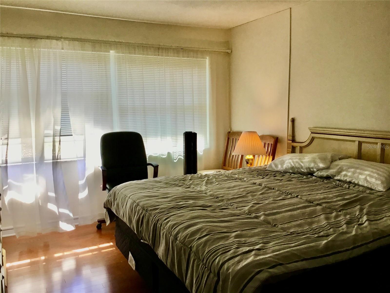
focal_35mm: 31
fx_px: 349
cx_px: 195
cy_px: 146
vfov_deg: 45.4
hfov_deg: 58.4
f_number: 2.4
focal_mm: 3.3
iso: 25
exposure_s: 1/40
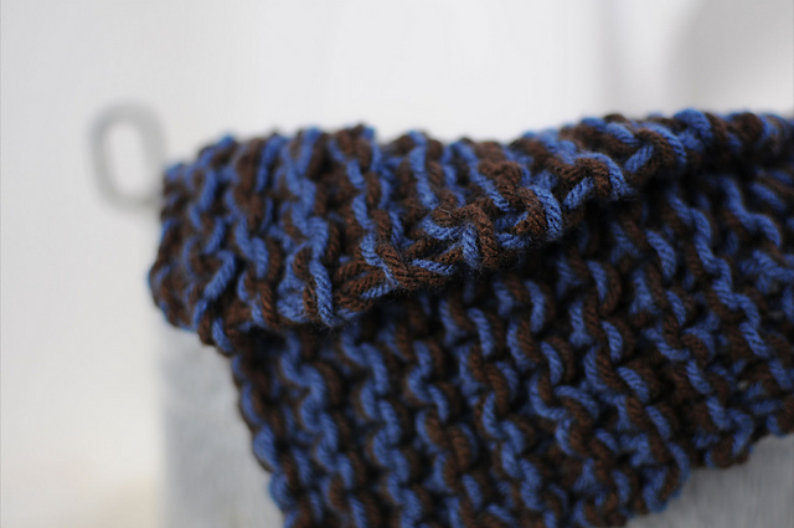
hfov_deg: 37.9
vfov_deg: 25.7
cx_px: 397
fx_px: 1156
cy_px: 264
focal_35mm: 52
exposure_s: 1/100
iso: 250
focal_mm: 35
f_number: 2
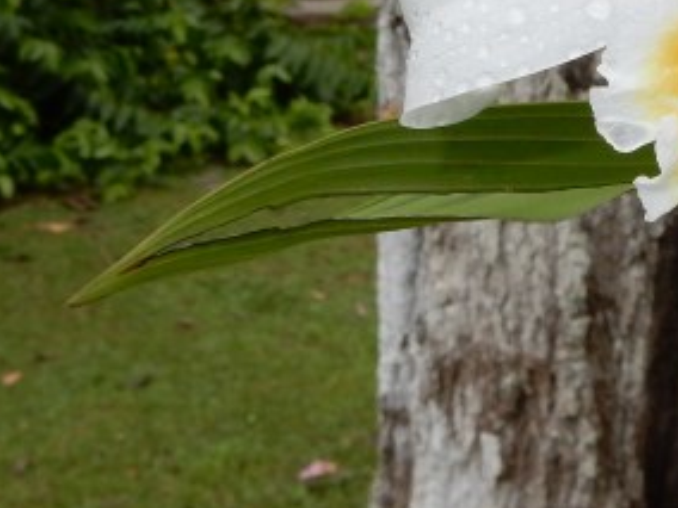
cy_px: -184
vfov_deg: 15.5
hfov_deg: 20.7
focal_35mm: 90
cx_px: 750
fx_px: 1763
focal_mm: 4.5
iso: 125
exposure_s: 1/200
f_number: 3.7
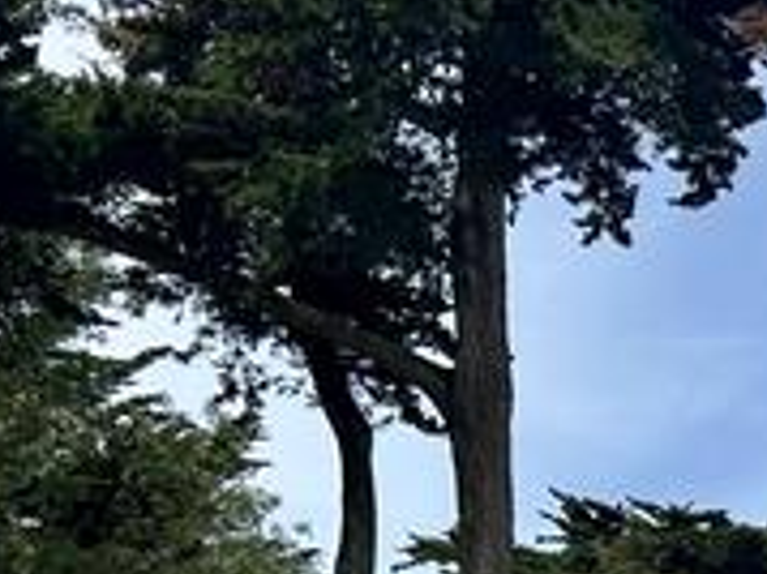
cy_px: 1007
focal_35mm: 116
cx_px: 1311
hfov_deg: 15.1
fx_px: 2569
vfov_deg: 11.8
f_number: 1.5
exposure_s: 1/7463
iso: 50
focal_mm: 5.7
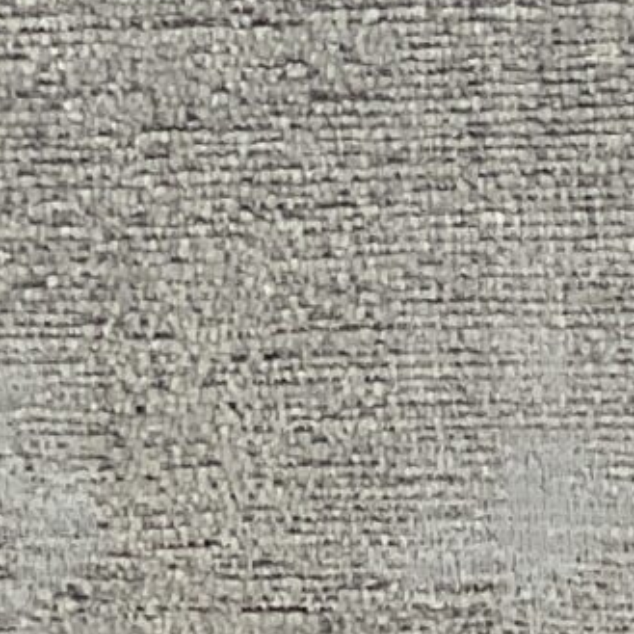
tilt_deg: -20.3
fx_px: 7418
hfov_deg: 4.7
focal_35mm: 358
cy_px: -1721
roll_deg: -0.7
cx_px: 1810
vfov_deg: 4.6
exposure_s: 1/347
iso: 20
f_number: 2
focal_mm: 6
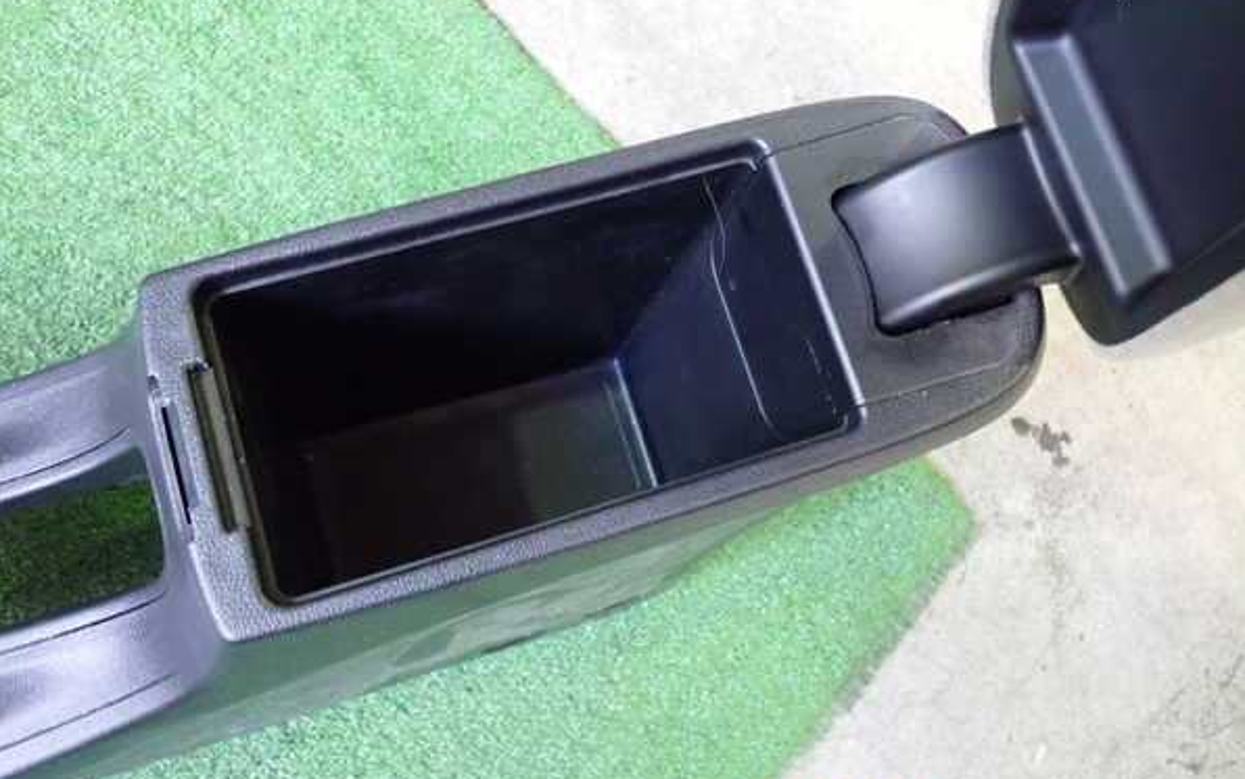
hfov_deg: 59.6
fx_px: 1086
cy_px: 376
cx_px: 622
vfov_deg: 39.5
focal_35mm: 32
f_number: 2.3
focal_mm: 5.4
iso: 800
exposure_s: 1/30
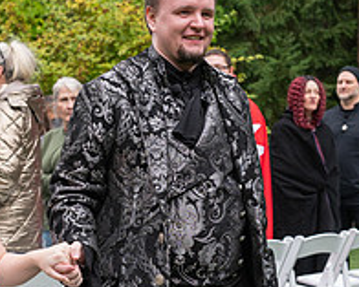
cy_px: 234
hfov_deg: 18.8
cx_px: 151
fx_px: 1084
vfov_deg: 15.0
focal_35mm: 102
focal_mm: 35
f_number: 4
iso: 400
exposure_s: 1/400
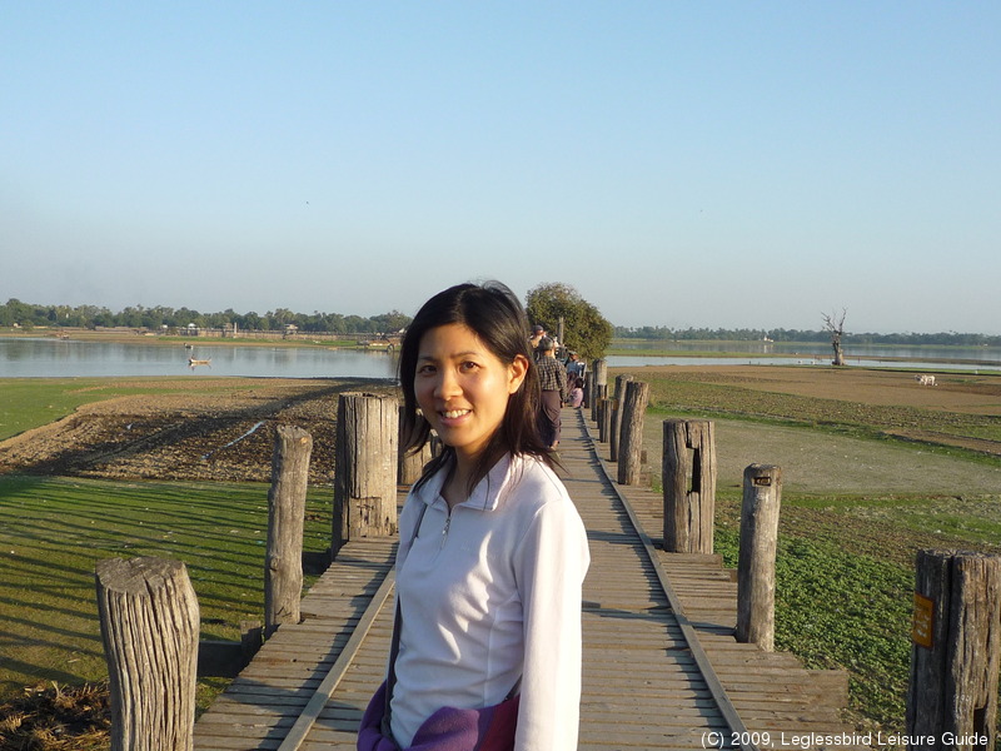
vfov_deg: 37.7
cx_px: 500
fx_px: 1099
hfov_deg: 49.0
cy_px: 376
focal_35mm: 38
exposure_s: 1/500
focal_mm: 4.7
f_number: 3.5
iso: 100
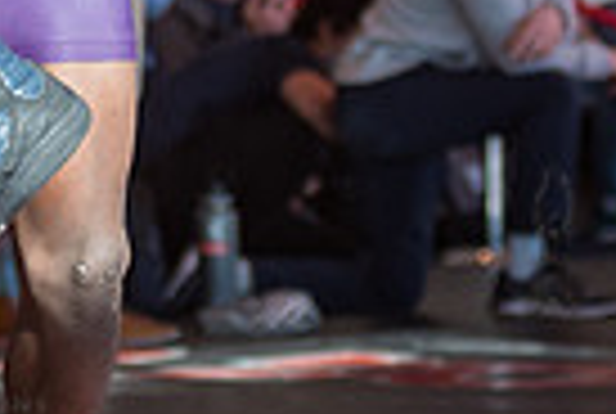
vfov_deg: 3.6
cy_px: -334
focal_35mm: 376
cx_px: -180
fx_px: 6448
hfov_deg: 5.4
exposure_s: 1/400
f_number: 4
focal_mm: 80
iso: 400
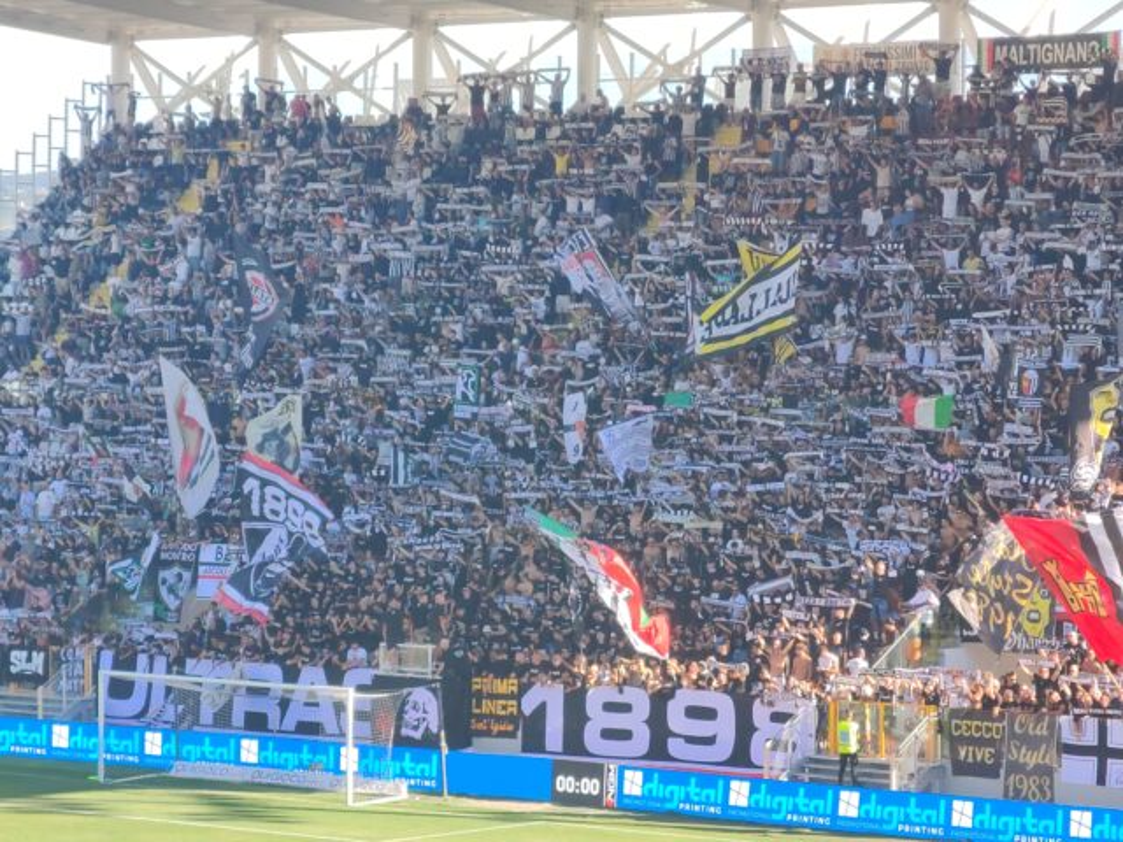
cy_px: 421
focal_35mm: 143
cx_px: 562
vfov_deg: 10.4
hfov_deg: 13.8
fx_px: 4639
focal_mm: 8.67
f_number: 2.4
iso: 50
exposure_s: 1/220
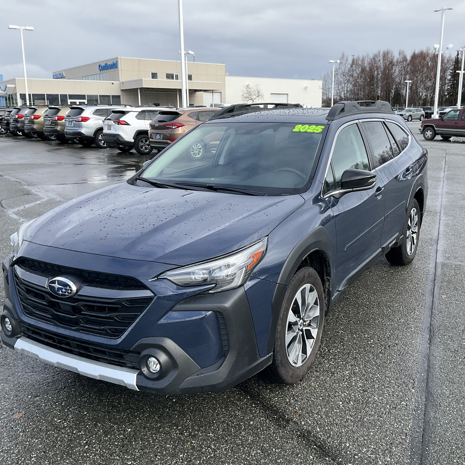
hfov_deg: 47.1
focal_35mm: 35
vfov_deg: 47.2
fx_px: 532
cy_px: 233
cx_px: 257
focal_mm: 3
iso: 25
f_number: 1.8
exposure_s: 1/509
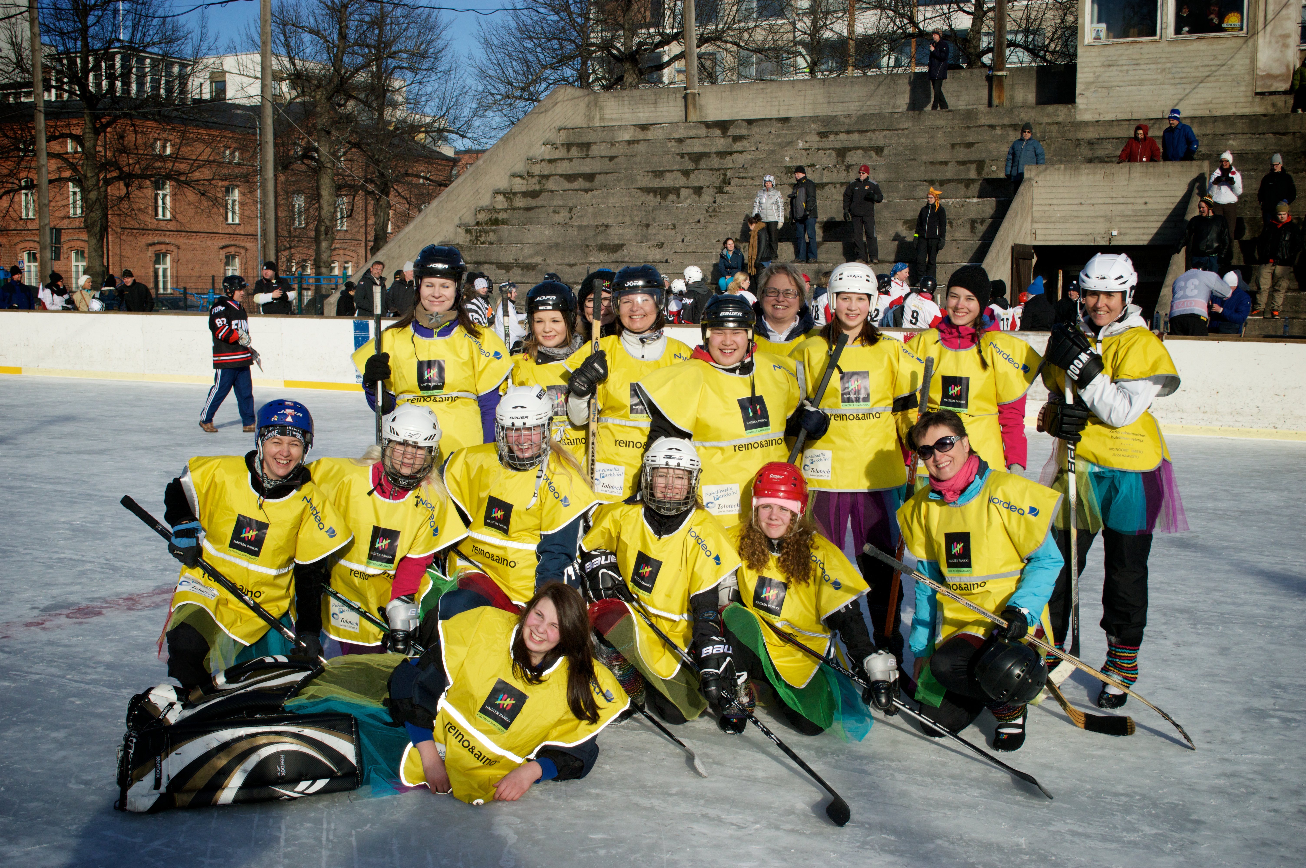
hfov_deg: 49.6
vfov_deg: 34.1
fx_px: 1414
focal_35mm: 39
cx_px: 653
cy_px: 434
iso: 400
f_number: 7.1
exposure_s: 1/2000
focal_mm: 26
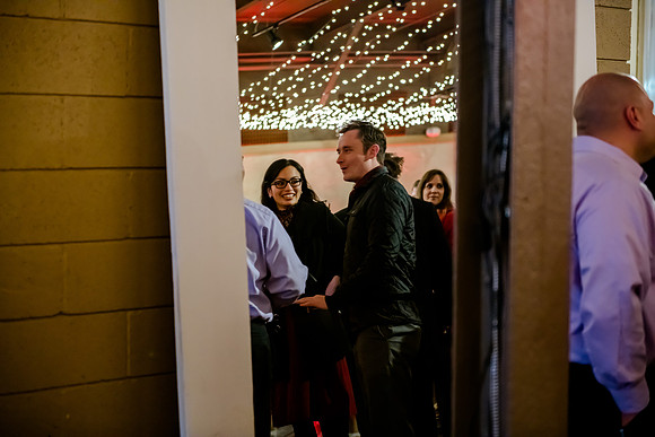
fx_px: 1274
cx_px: 328
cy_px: 218
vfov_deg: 19.5
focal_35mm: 70
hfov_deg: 28.8
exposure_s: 1/100
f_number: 2.8
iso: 3200
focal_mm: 70
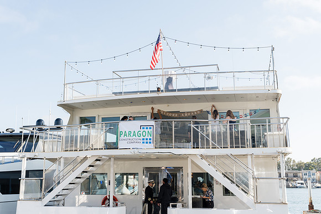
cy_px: 107
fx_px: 367
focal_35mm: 41
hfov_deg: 47.2
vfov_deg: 32.5
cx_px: 160
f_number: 7.1
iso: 125
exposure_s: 1/250
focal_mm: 41.2
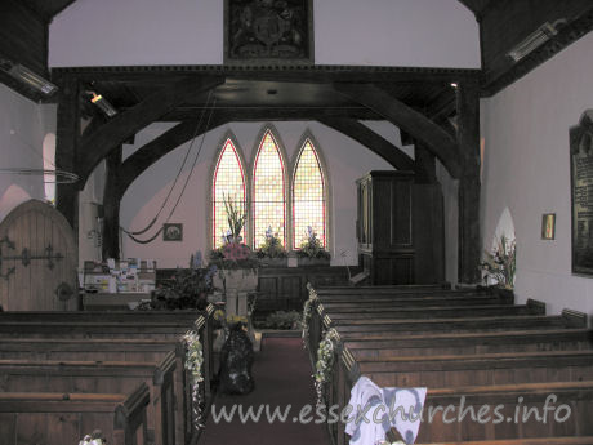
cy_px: 222
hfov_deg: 52.6
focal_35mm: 35
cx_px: 296
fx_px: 600
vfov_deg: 40.7
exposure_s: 1/60.1
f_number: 2.8
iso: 57
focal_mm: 8.9
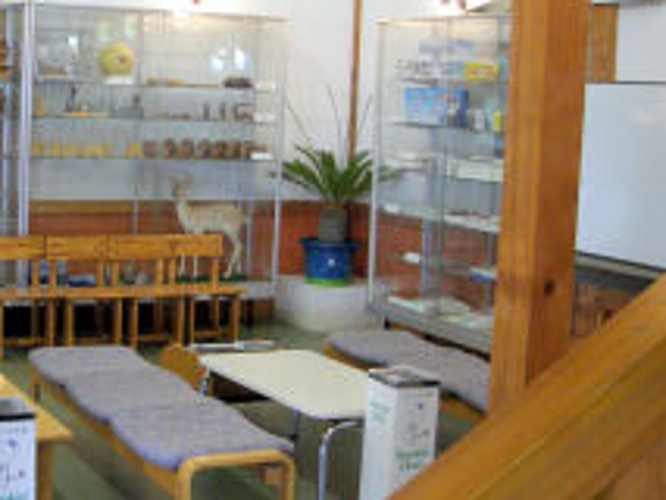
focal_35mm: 63
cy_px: 209
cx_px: 144
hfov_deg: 30.1
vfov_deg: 23.3
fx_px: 1213
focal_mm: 5.8
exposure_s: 1/15
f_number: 2.6
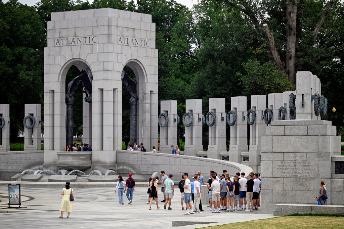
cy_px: 114
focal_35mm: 120
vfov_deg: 11.4
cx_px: 172
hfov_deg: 17.1
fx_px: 1146
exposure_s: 1/2000
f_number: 2.8
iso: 320
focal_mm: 120
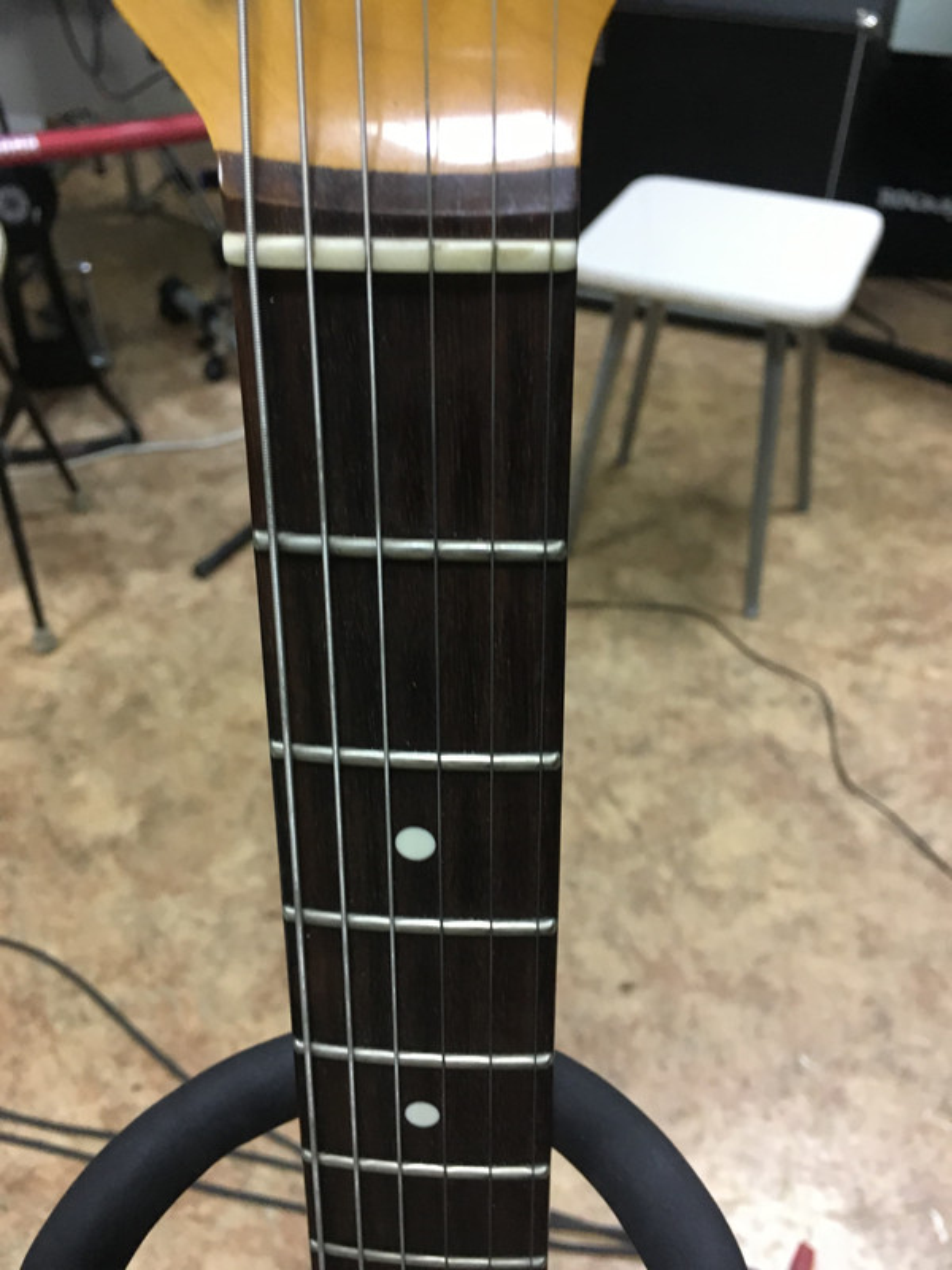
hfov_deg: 48.2
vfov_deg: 61.7
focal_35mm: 29
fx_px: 1063
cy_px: 635
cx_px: 476
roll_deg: +1.5
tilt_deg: -39.4
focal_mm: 4.15
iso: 200
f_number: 2.2
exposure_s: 1/20
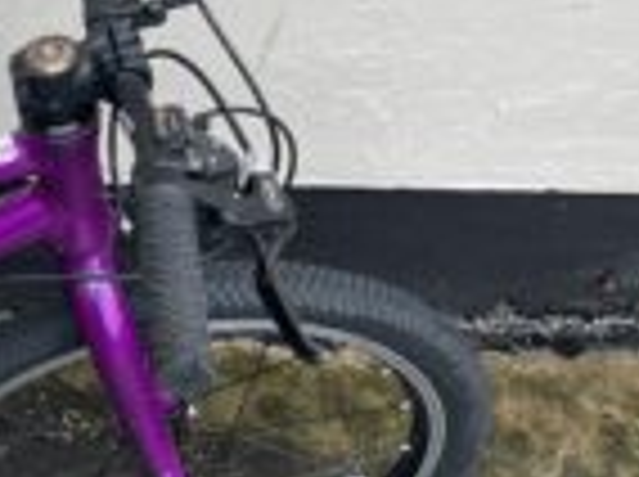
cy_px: 216
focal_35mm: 88
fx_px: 1622
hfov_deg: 19.0
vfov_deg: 16.7
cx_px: -369
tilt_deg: -52.2
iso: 64
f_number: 1.6
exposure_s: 1/121
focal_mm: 4.2
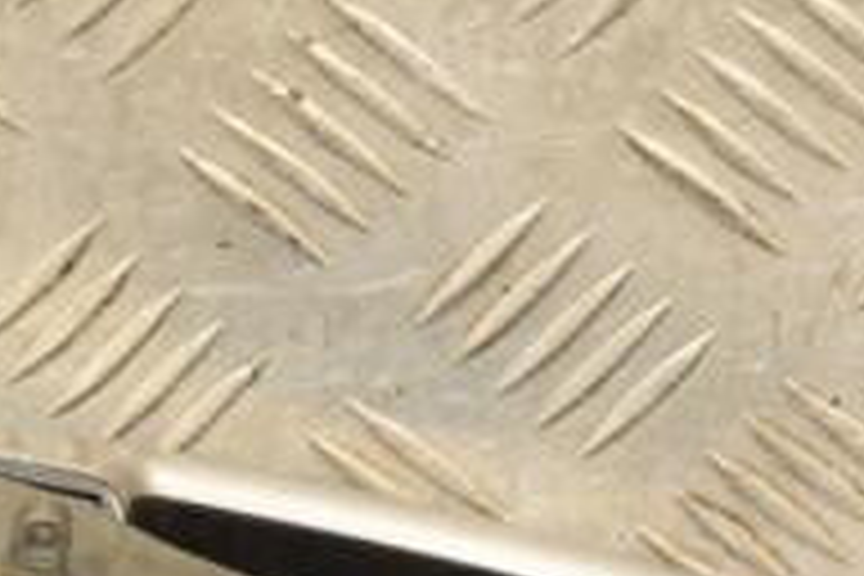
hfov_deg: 6.6
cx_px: 594
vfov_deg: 4.4
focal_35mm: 310
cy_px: 526
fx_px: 7439
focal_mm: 66
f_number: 5.3
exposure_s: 1/125
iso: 800
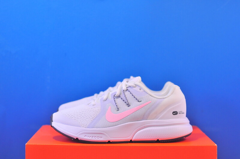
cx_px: 120
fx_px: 499
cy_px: 80
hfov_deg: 27.0
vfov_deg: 18.1
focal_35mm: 75
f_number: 2.5
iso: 250
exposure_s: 1/320
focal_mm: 50
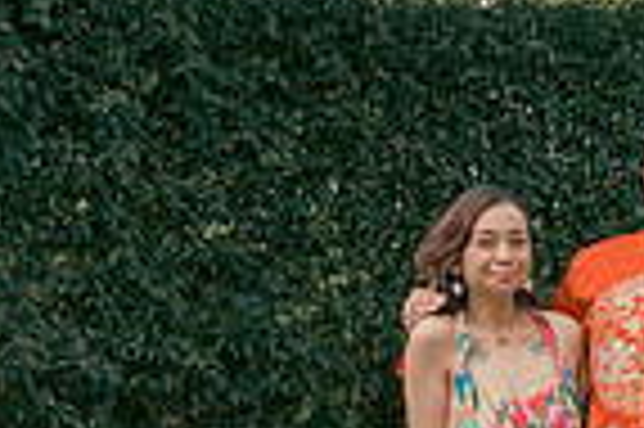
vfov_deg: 10.2
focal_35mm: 134
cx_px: 680
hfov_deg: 15.0
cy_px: 268
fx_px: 2394
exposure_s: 1/160
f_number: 5.6
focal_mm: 33
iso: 400
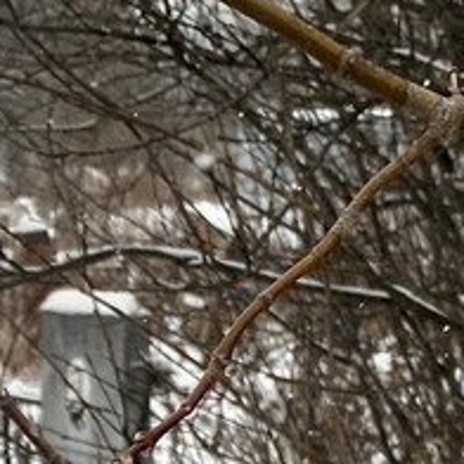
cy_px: 573
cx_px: -43
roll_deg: +1.5
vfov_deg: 14.1
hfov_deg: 14.2
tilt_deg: -14.2
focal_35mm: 120
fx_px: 1820
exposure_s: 1/285
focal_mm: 4.25
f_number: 1.8
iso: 32
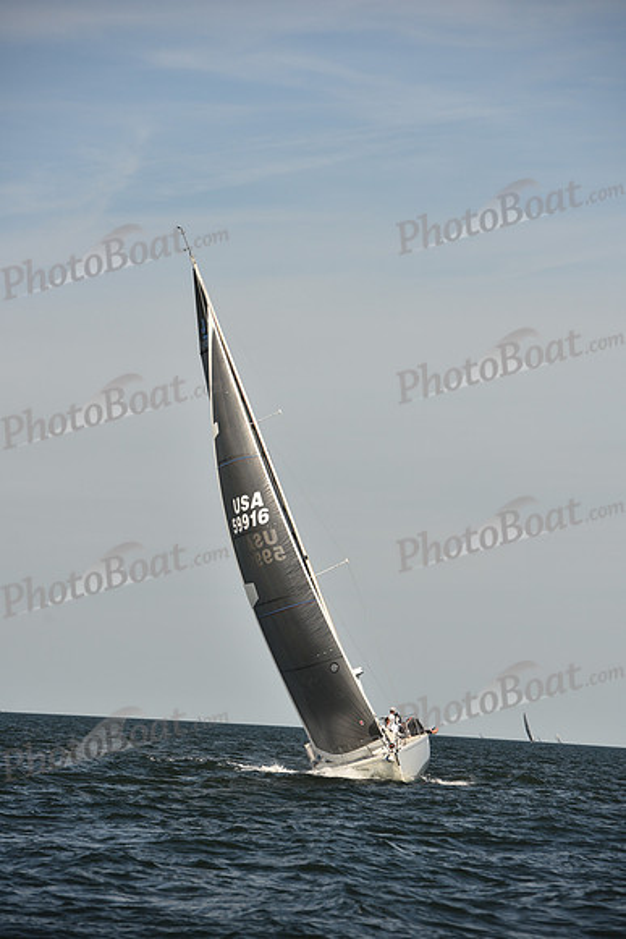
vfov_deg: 12.8
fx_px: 4171
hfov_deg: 8.6
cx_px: 313
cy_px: 470
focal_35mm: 160
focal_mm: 160
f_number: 6.3
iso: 250
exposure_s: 1/640
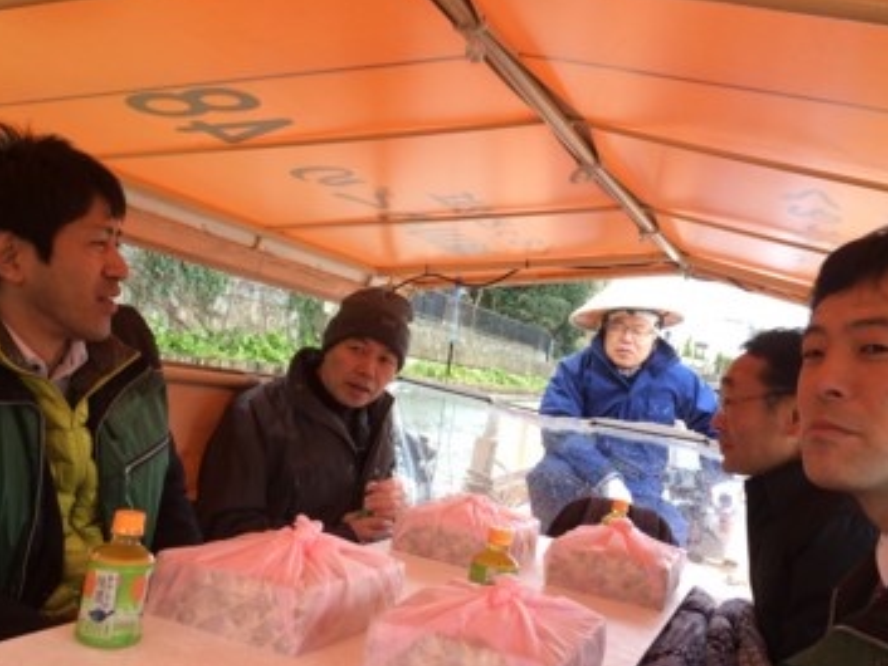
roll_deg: -5.7
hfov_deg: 50.1
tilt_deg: +4.1
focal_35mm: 37
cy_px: 327
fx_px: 949
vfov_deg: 38.7
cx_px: 468
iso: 32
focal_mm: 4.15
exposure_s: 1/60
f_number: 2.2
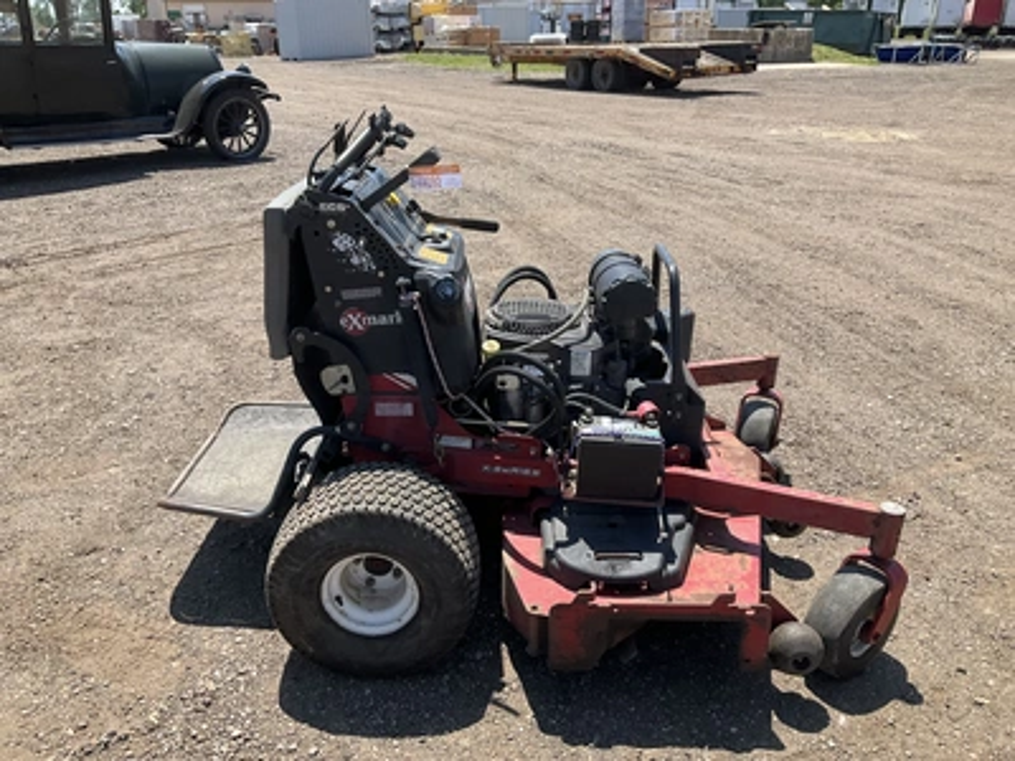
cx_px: 508
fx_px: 850
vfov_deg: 48.2
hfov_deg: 61.7
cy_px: 380
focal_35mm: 29
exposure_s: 1/978
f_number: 1.8
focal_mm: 3
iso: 25
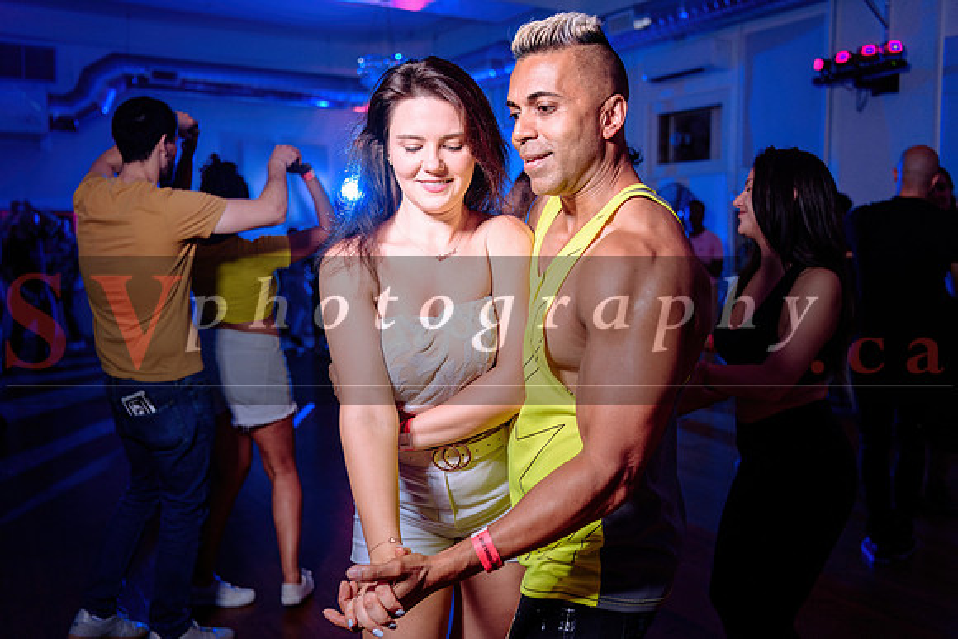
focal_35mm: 34
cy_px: 320
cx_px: 479
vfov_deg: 38.9
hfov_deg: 55.8
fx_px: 905
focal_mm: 34
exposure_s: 1/80
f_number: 3.2
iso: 800
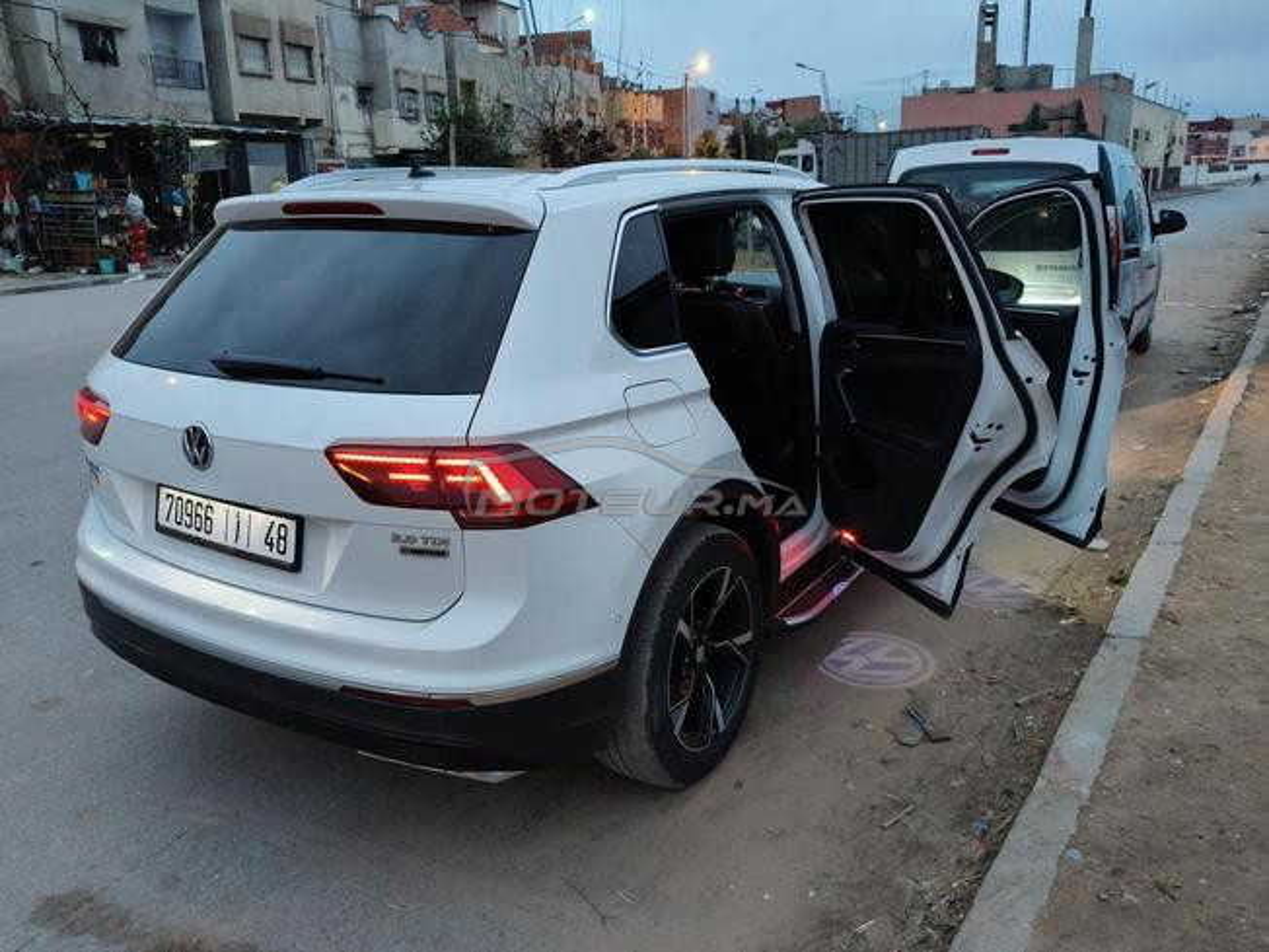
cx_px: 634
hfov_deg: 67.3
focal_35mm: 26
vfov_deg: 53.1
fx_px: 953
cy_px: 476
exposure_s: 1/50
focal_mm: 4.84
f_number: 1.8
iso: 400
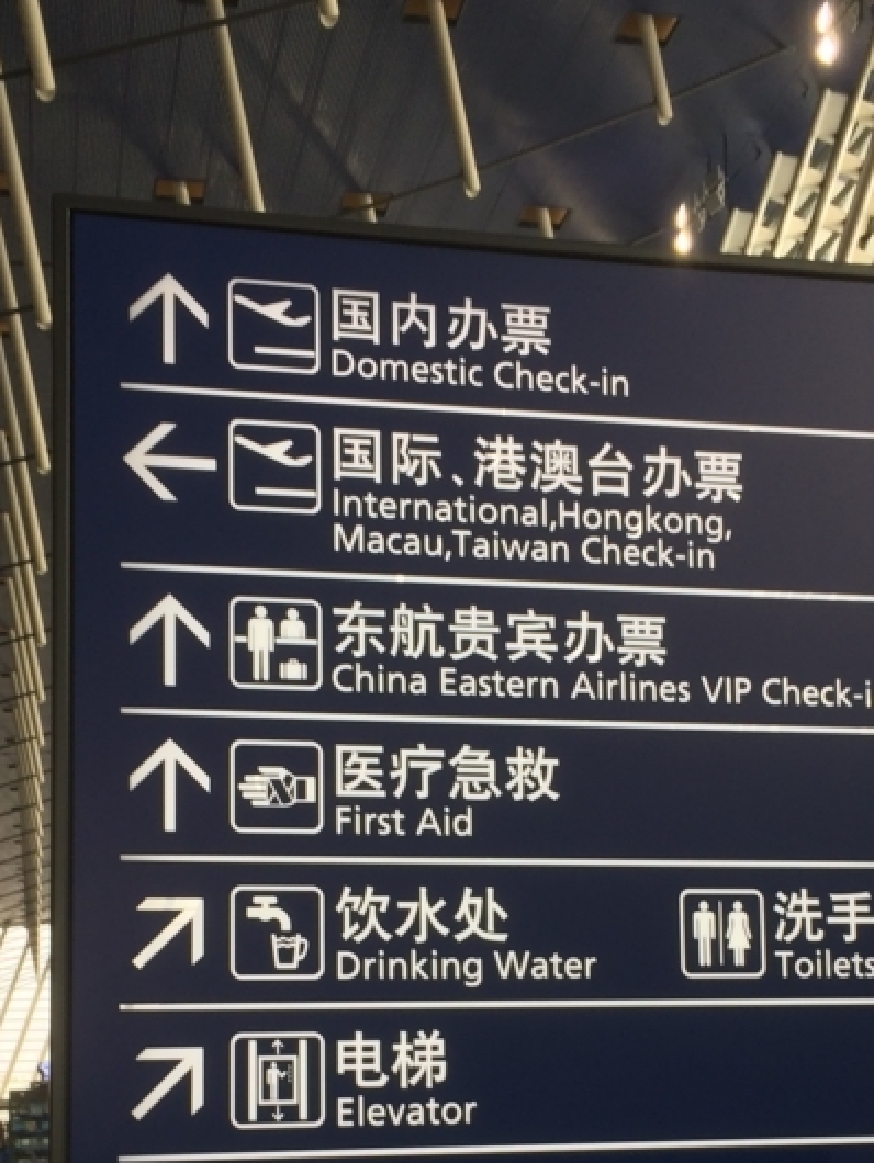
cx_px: 496
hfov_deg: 26.1
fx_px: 1884
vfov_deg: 33.4
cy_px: 922
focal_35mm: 56
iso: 40
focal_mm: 4.15
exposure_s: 1/100
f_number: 2.2
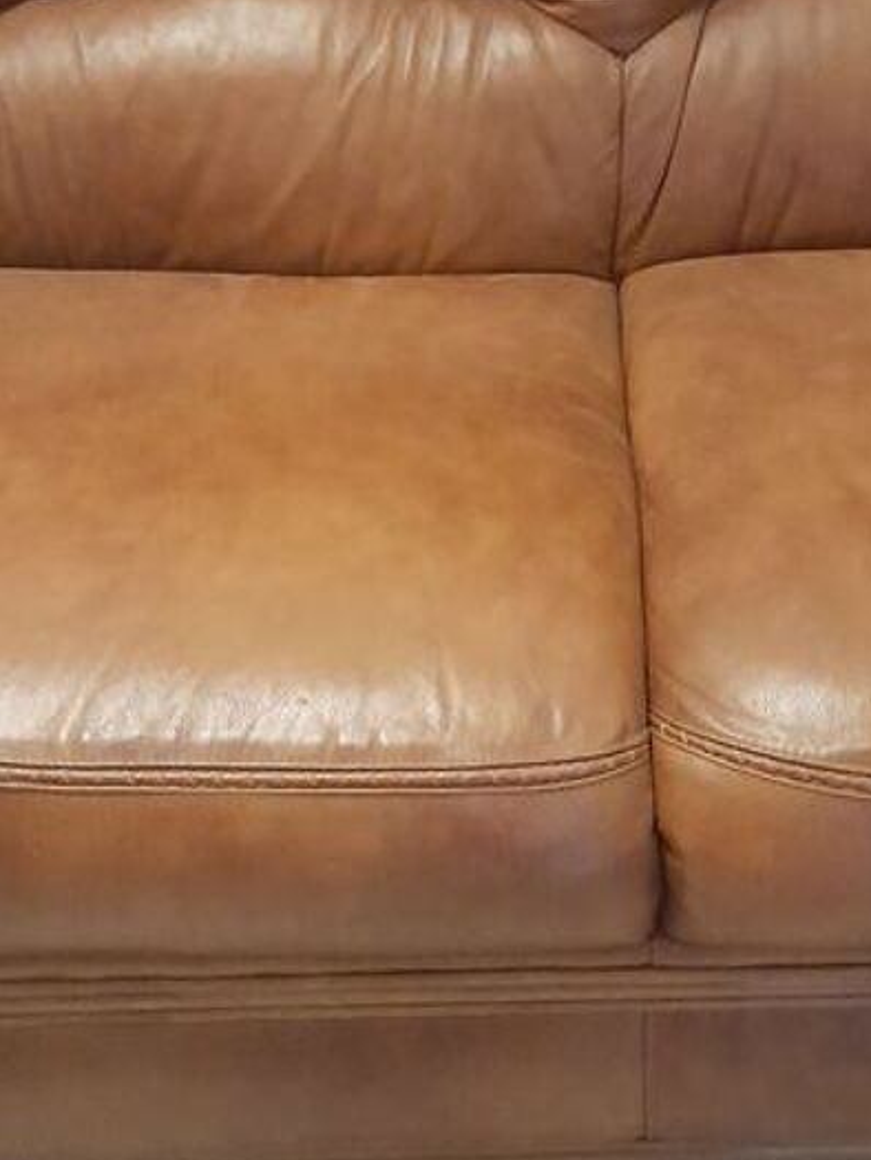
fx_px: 2213
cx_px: 537
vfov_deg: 29.2
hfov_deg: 22.2
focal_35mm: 66
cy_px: 421
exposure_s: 1/20
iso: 1000
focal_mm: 3.98
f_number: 1.8
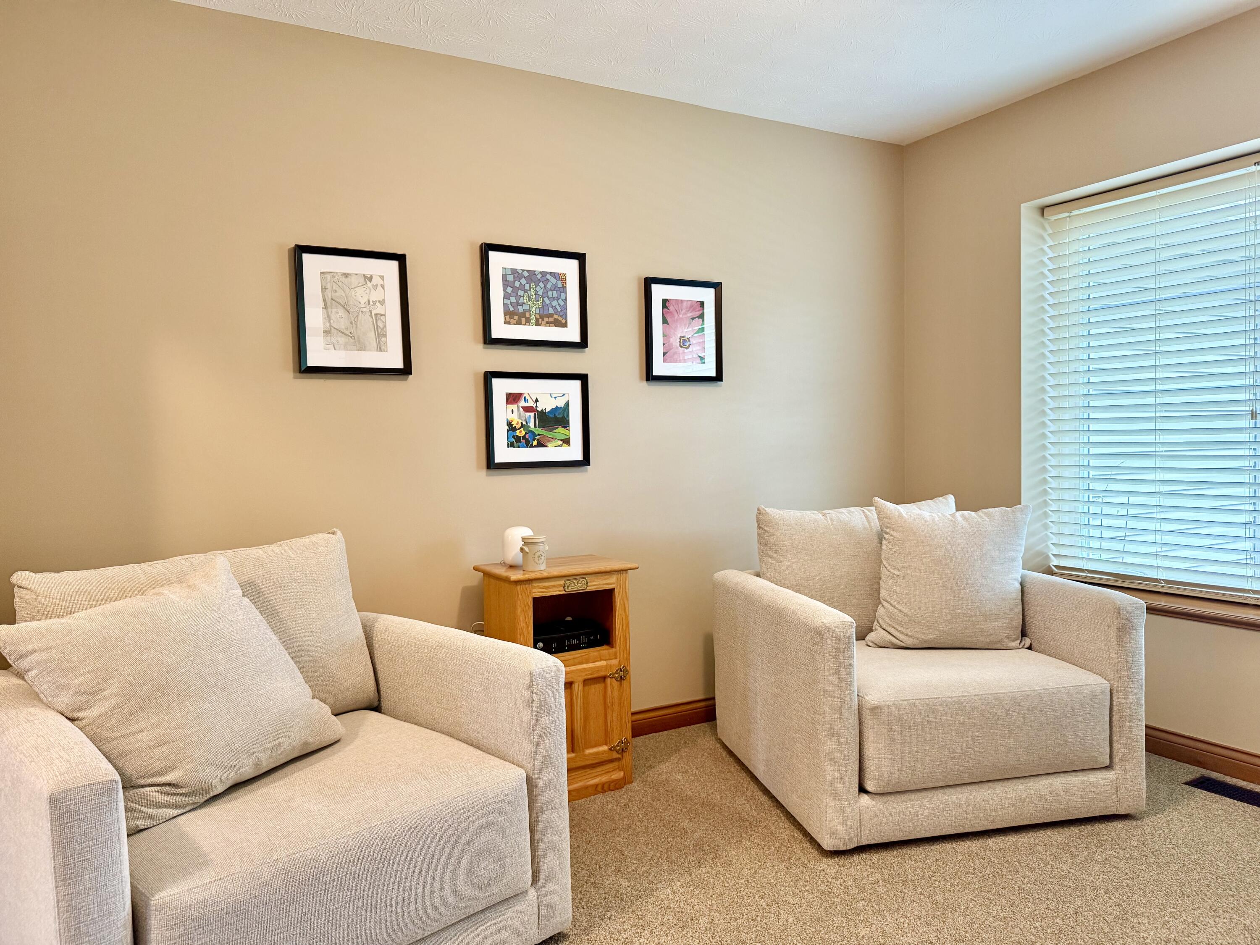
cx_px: 630
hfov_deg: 71.6
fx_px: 874
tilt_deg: -2.3
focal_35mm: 24
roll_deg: +1.3
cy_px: 472
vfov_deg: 56.8
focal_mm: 6.76
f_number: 1.78
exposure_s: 1/60
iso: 320
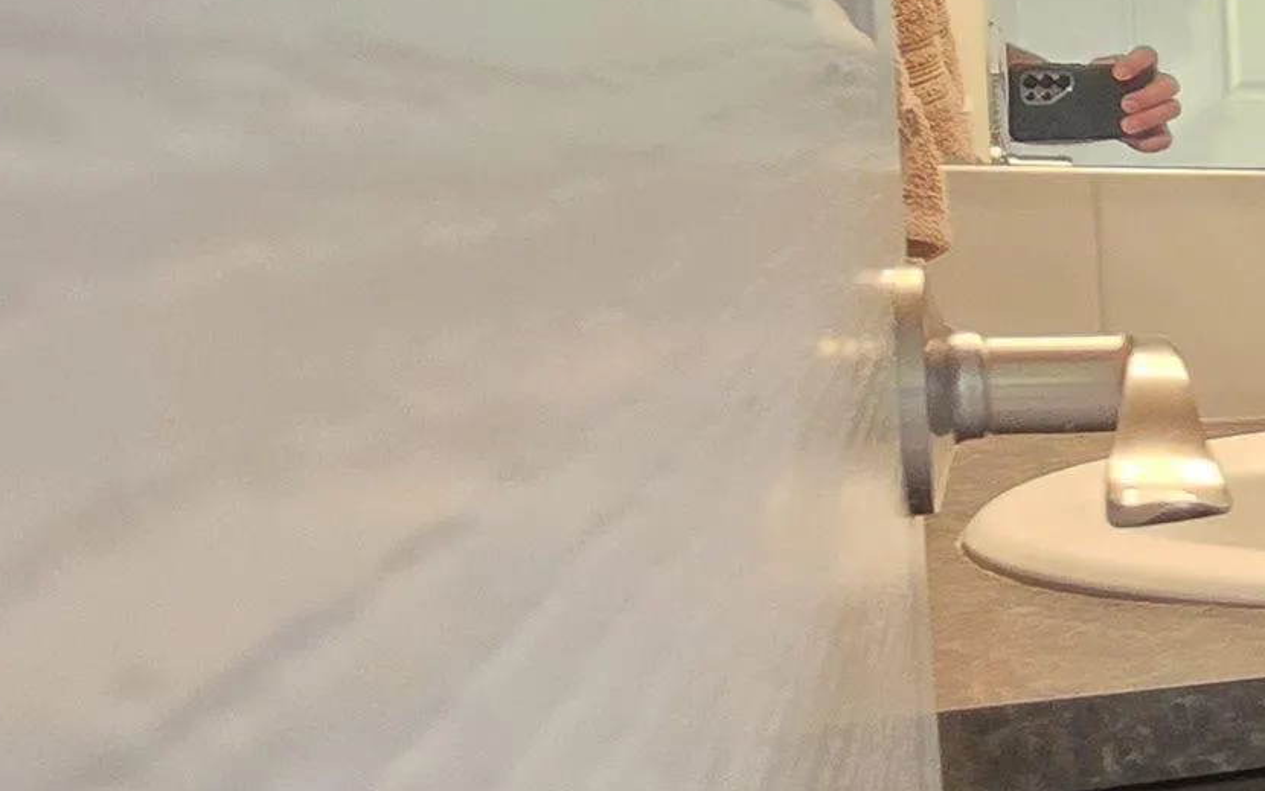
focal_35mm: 51
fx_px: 1758
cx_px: 2170
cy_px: 428
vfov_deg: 25.3
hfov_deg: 23.7
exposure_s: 1/40
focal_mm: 2.2
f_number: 1.9
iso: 1000
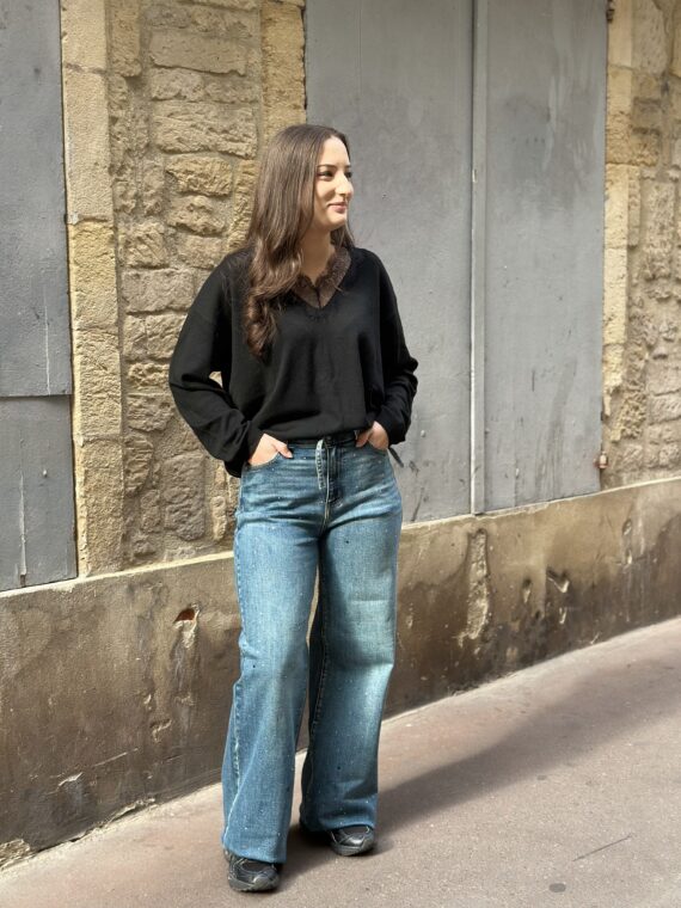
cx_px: 340
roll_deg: +0.0
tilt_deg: -5.4
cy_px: 454
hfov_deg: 30.3
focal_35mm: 48
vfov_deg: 39.7
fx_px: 1259
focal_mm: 6.86
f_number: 1.78
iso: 80
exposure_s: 1/283
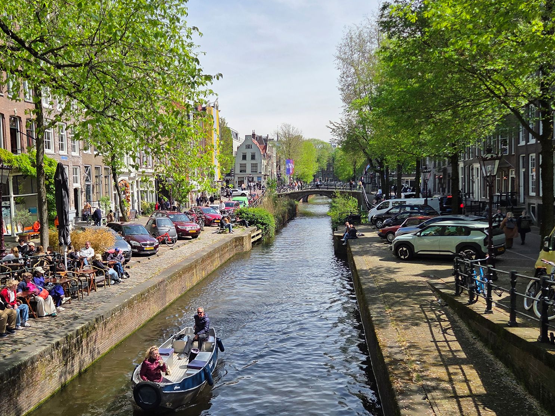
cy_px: 228
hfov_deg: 57.8
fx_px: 497
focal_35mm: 31
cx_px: 218
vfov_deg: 45.4
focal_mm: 5.4
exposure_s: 1/5261
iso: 80
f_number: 1.8
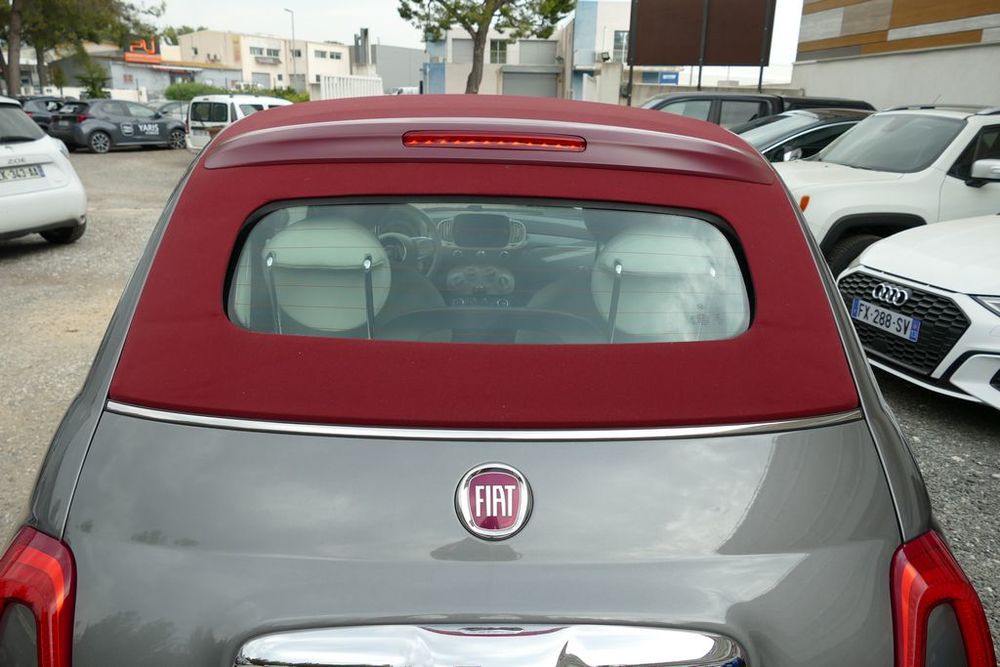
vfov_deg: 51.3
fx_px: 694
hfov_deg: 71.5
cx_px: 500
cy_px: 334
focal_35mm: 25
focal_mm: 9.12
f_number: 2.8
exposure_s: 1/400
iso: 125
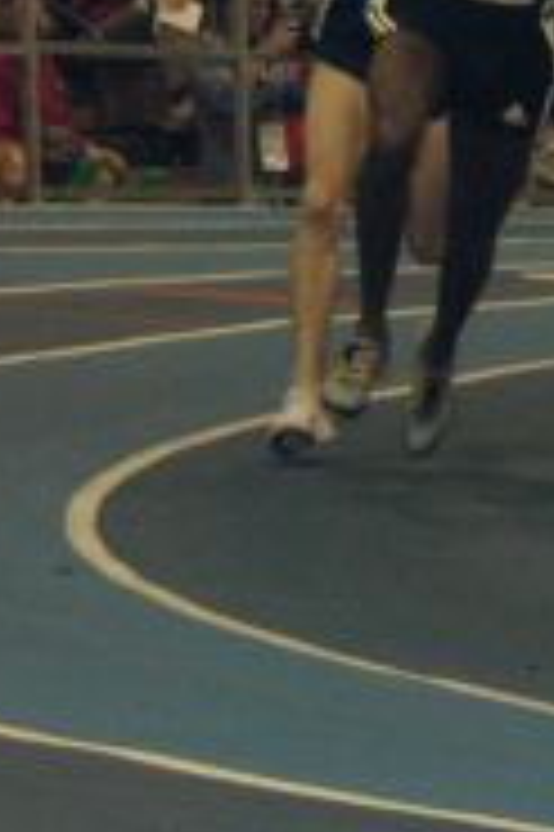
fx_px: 8259
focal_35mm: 357
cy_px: -18
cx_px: 986
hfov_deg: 3.8
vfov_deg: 5.8
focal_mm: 55
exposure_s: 1/125
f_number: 6.3
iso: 800
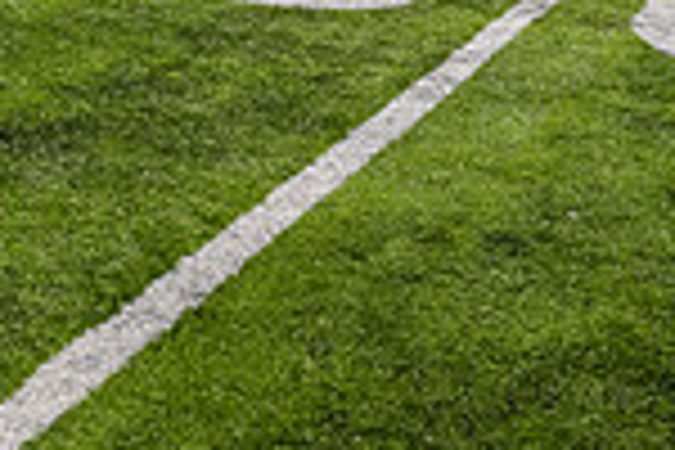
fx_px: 2025
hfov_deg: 18.5
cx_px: 9
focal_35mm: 108
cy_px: -344
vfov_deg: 11.8
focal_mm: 28
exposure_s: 1/500
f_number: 3.2
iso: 1250
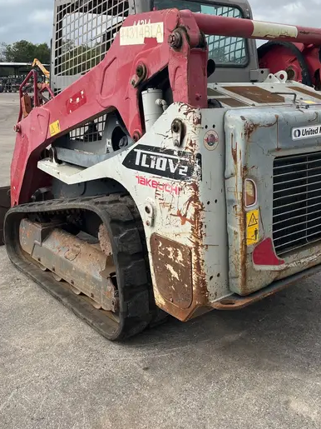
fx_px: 458
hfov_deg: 38.6
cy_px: 130
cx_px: 178
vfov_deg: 49.0
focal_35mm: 37
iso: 50
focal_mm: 5.1
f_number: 1.6
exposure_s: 1/4484
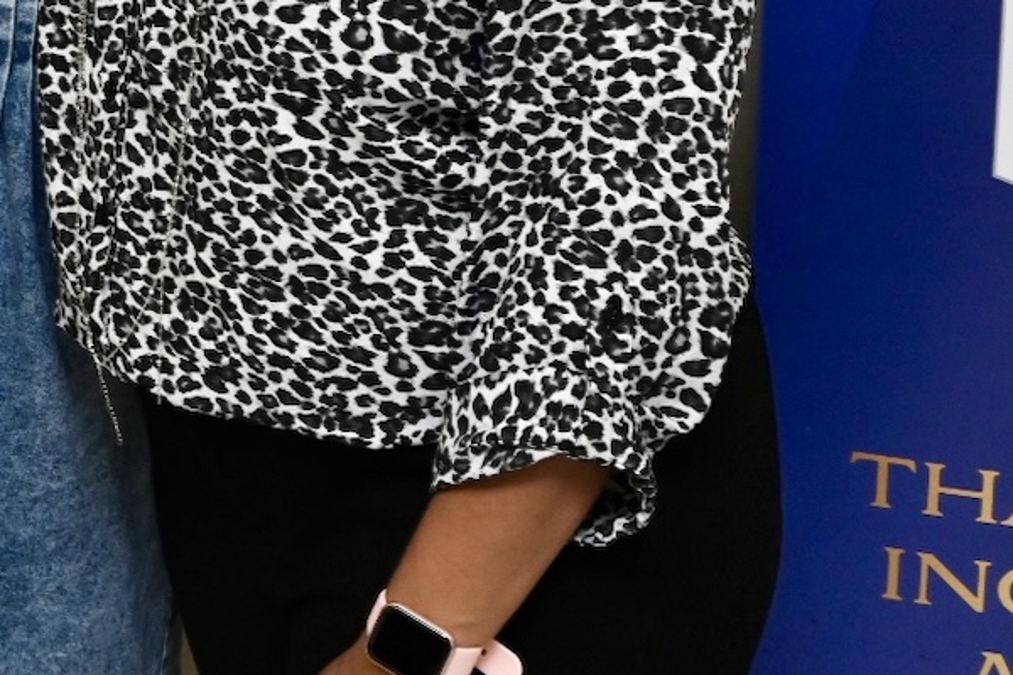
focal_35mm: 112
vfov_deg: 11.9
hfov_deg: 17.4
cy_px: -163
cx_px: -228
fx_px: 3151
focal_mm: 42
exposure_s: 1/125
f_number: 9
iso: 3200
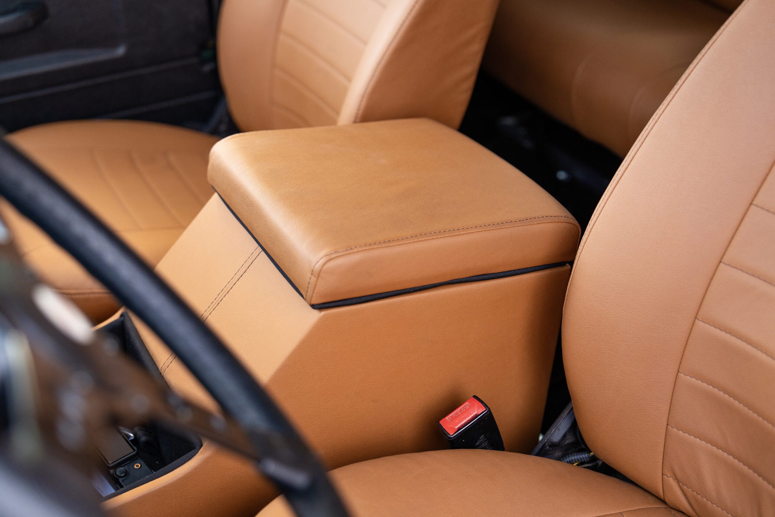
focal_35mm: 50
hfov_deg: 39.6
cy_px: 258
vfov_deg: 27.0
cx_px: 388
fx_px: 1076
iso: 640
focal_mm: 50
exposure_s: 1/125
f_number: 2.8
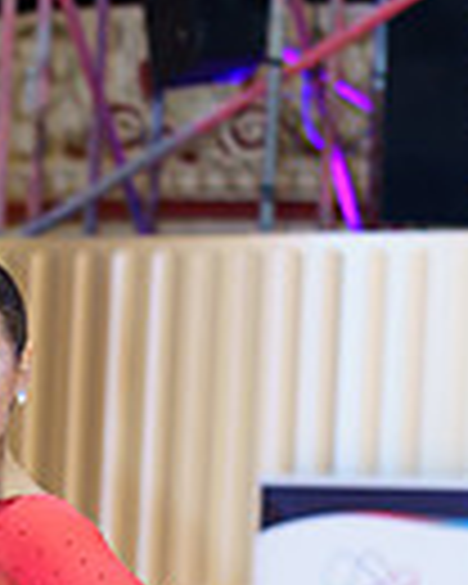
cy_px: 972
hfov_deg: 6.8
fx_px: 3930
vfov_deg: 8.3
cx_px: -86
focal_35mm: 227
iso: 1000
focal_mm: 70
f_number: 3.5
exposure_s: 1/80
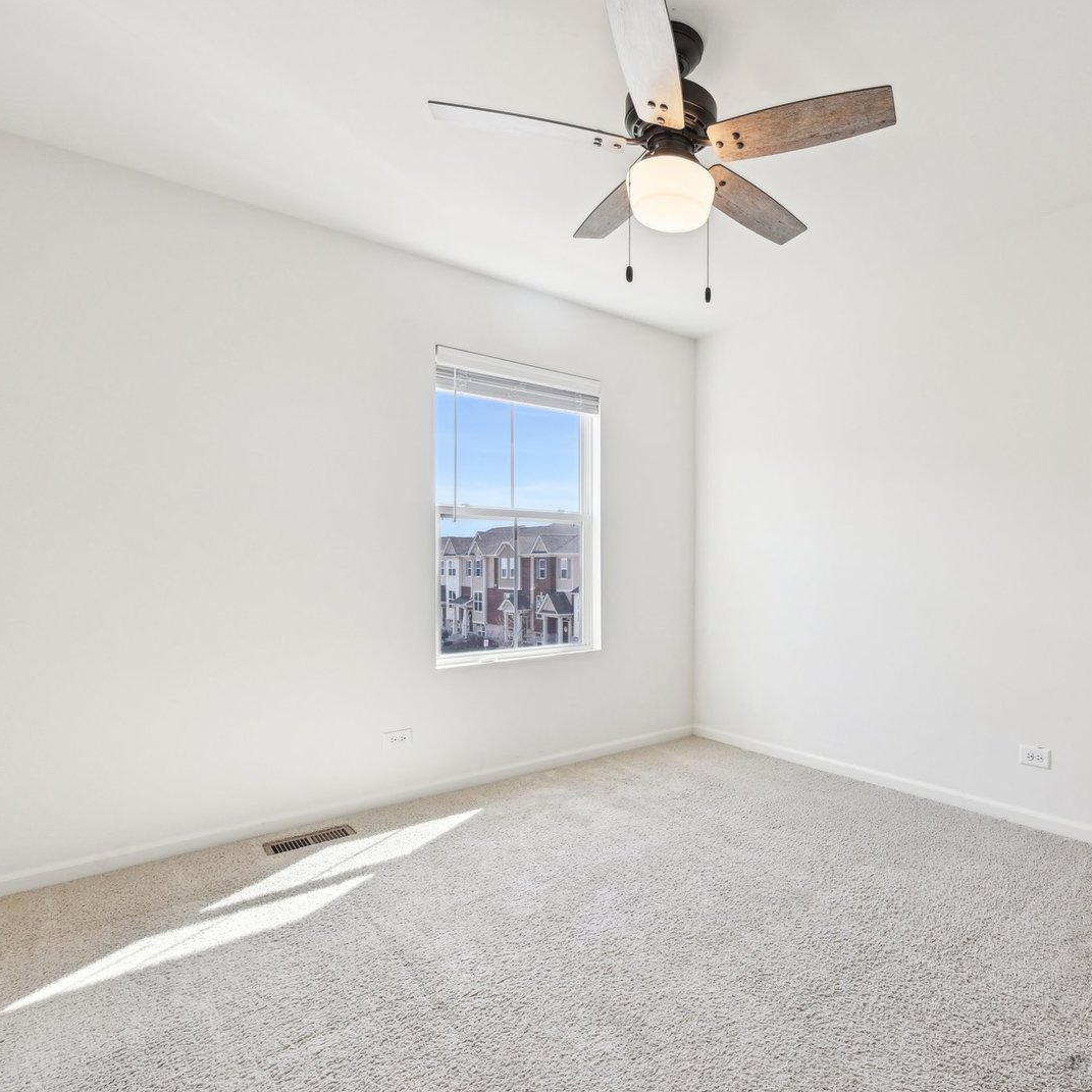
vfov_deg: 78.7
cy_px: 550
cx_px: 741
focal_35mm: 19
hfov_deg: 75.9
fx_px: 665
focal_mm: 14.5
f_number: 8
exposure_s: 1/250
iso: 800
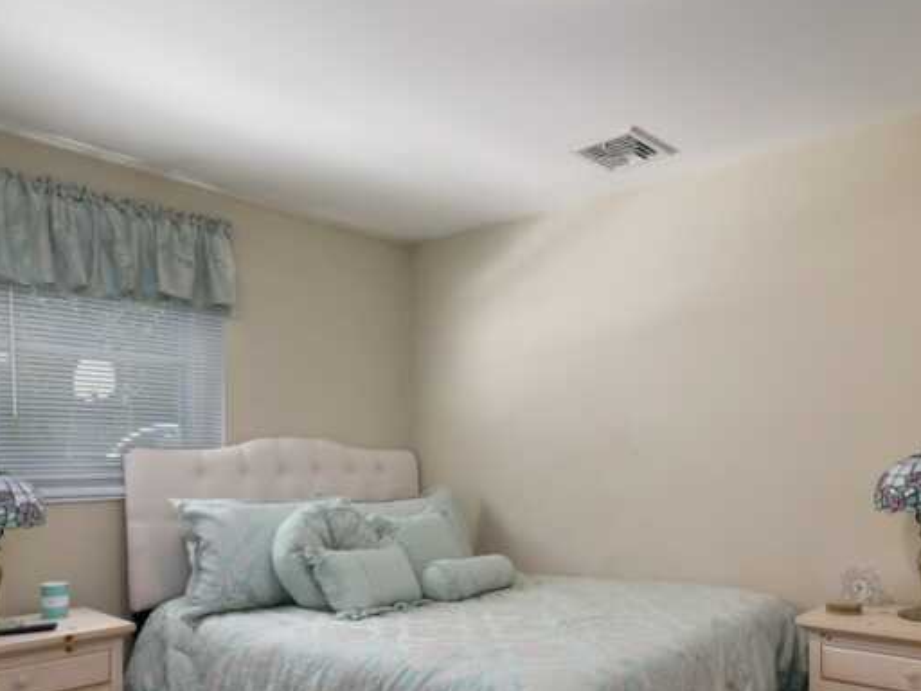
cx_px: 538
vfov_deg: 48.8
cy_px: 470
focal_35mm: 28
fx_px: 745
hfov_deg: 63.0
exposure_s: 1/6
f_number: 3.5
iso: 800
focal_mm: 7
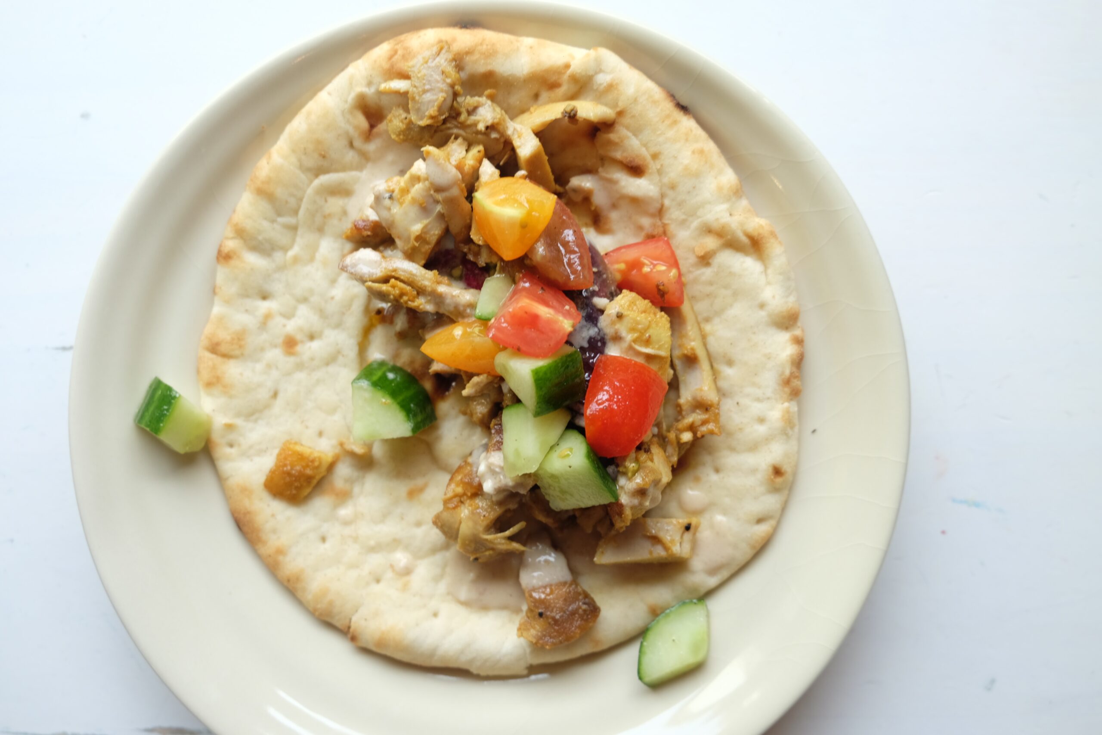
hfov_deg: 58.7
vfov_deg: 41.1
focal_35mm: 32
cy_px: 368
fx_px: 980
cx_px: 551
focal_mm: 21.4
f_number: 3.6
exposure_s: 1/60
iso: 200
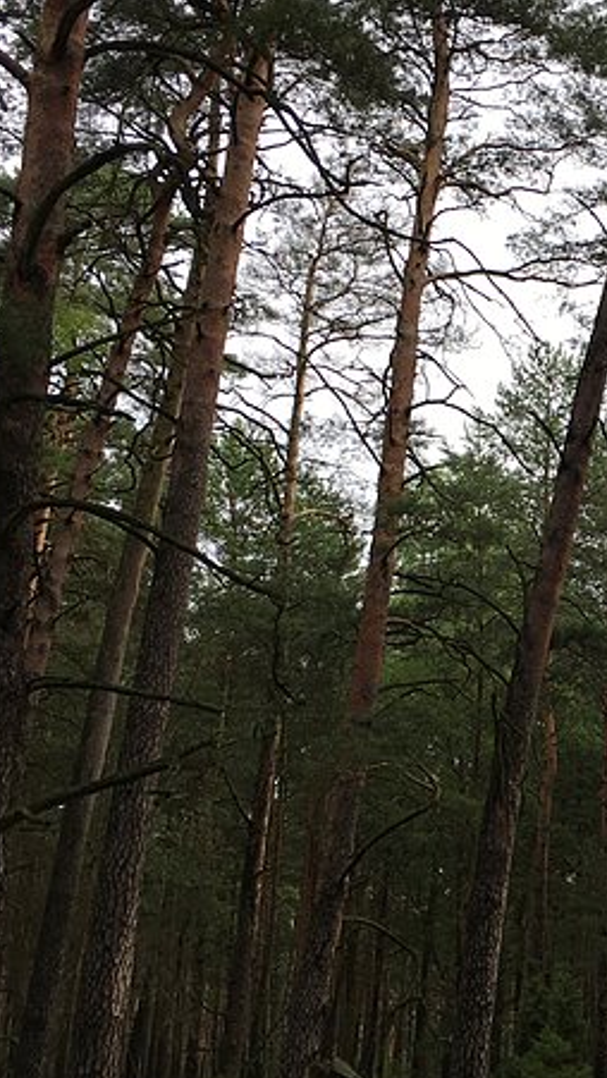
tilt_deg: +17.3
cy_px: 535
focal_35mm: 63
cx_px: 699
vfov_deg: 33.3
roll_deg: +0.3
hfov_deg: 18.3
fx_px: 1801
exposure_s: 1/432
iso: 25
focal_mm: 4.15
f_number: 2.2
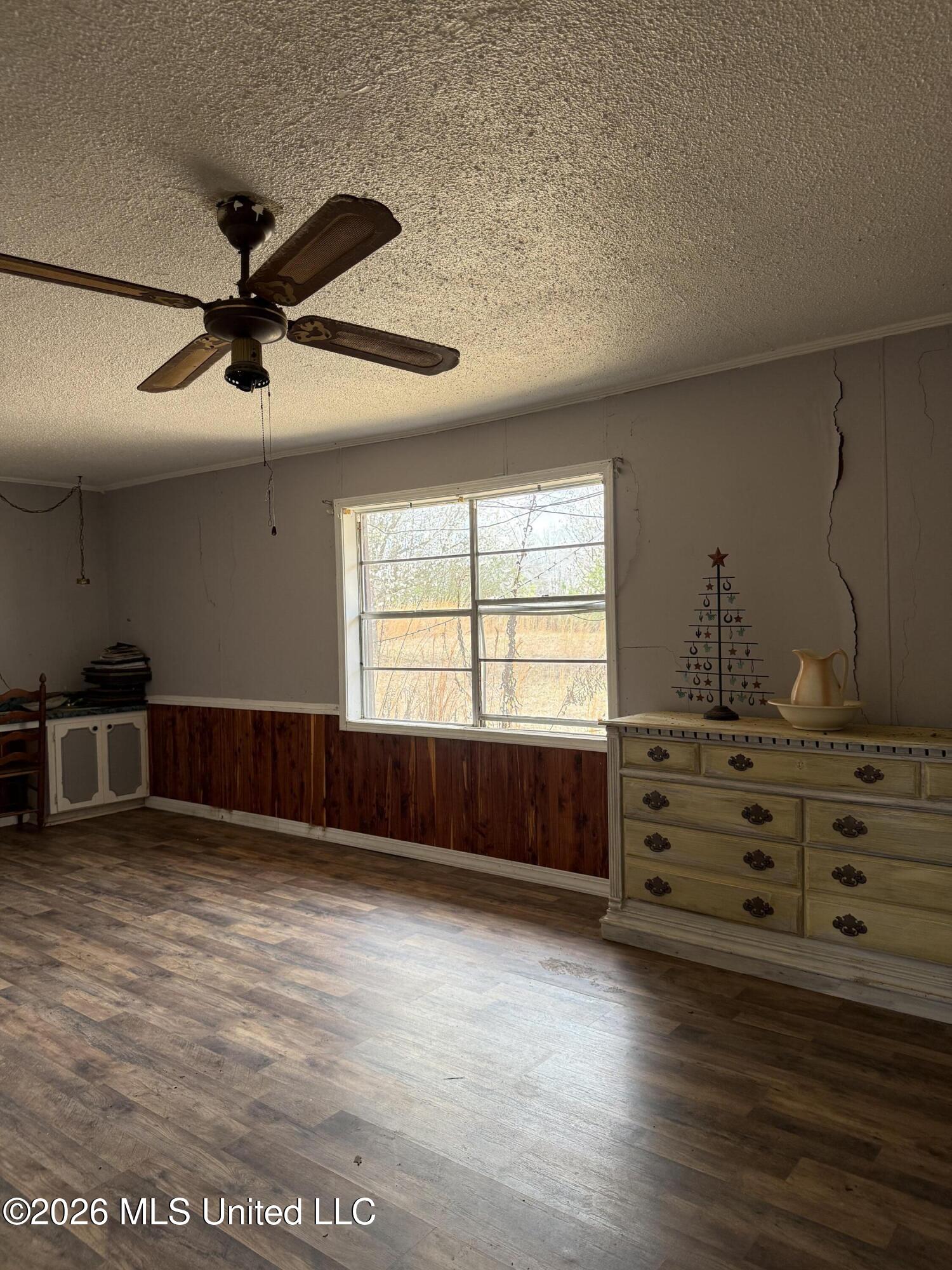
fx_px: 880
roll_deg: +1.5
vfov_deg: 71.6
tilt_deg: -0.2
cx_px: 476
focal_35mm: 24
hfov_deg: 56.8
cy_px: 635
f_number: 1.78
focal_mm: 6.76
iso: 200
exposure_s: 1/203
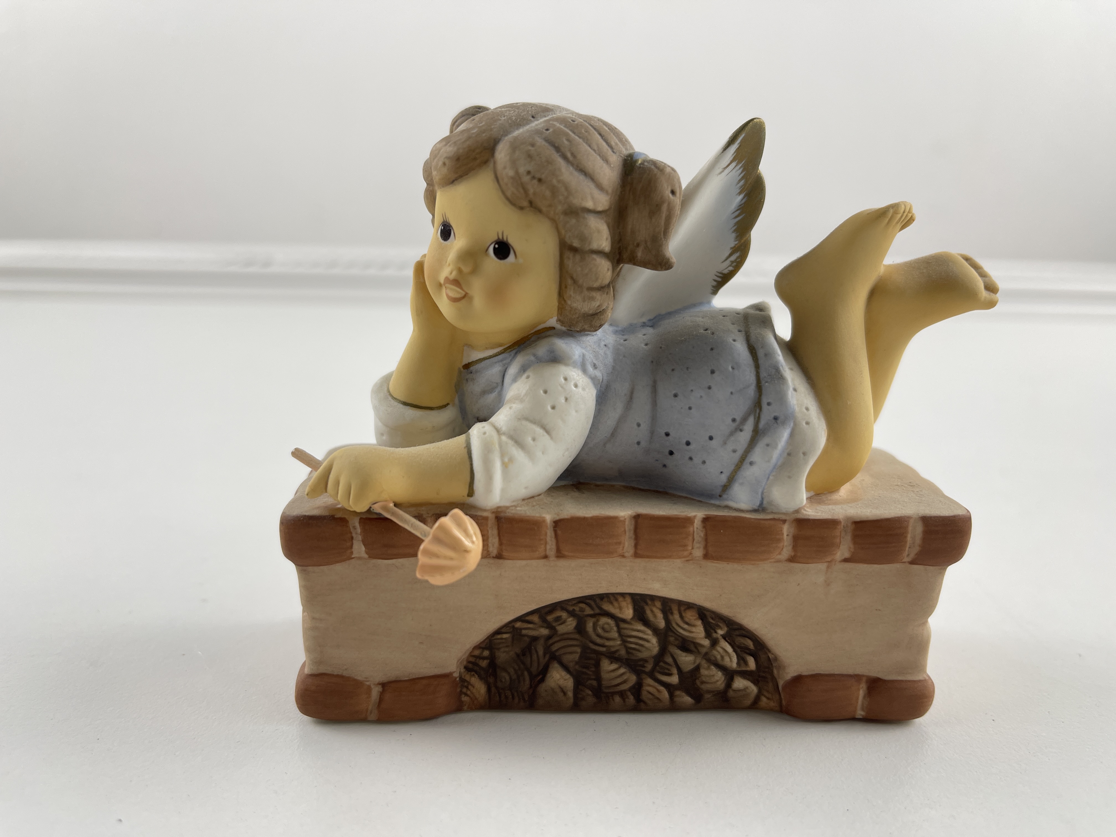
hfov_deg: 69.4
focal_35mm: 25
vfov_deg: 54.9
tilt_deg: -16.4
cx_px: 558
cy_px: 418
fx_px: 806
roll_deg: -2.2
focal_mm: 5.1
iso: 32
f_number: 1.6
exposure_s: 1/134
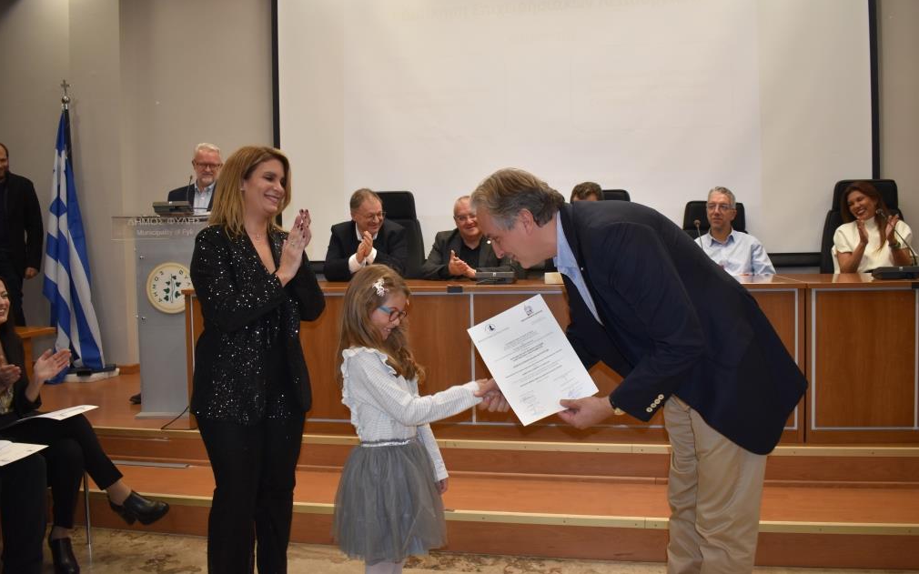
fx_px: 776
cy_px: 264
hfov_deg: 61.2
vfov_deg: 40.6
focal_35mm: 31
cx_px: 460
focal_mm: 20
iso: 800
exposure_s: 1/200
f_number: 3.5
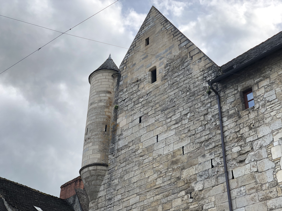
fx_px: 424
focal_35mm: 52
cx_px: 141
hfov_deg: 36.8
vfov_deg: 28.0
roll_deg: -0.6
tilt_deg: +36.3
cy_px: 106
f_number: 2.4
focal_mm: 6
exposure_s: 1/294
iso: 16
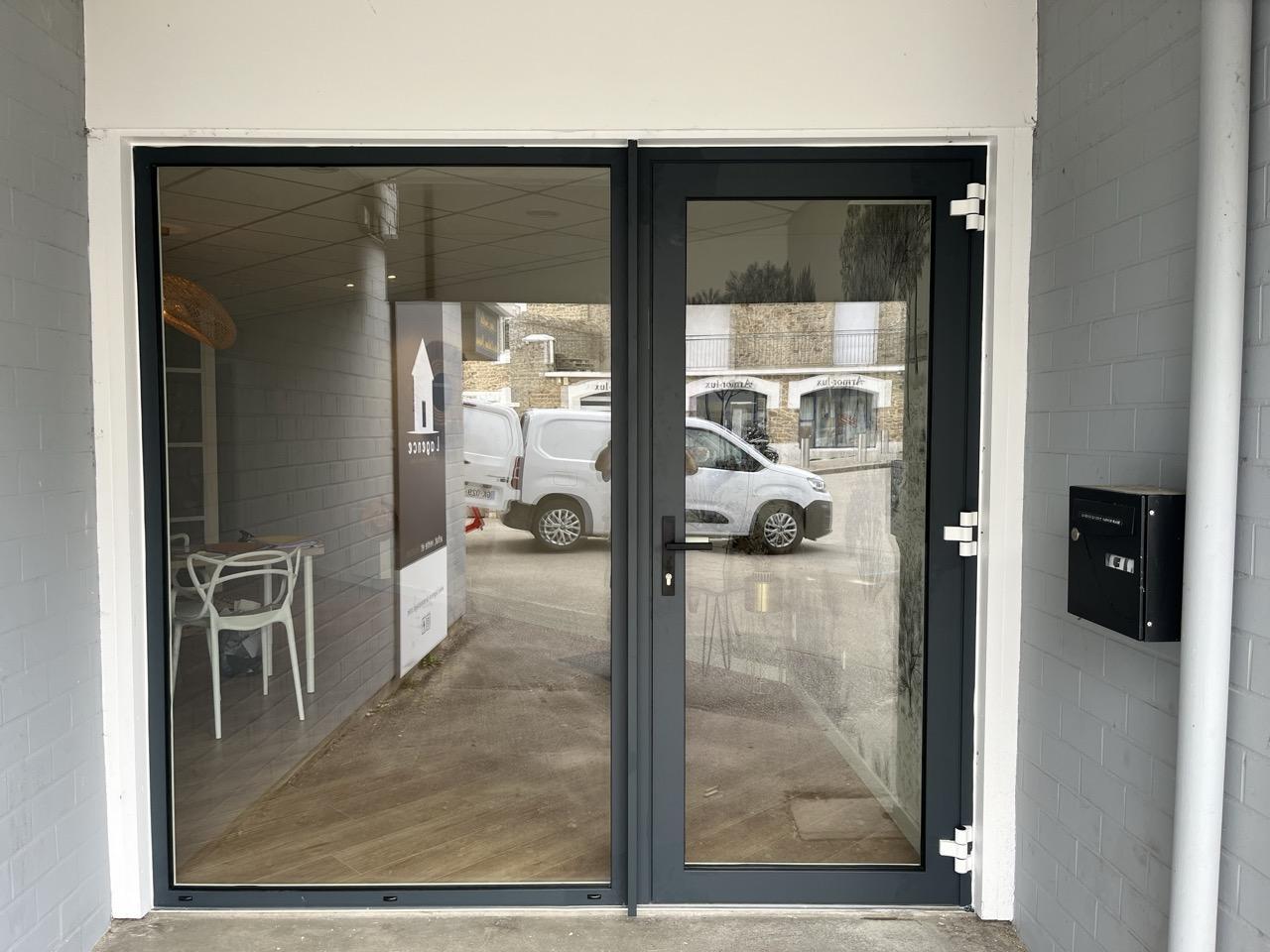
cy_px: 476
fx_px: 954
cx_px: 635
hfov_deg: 67.3
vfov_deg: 53.1
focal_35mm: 26
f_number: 1.6
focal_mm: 5.1
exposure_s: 1/271
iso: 40
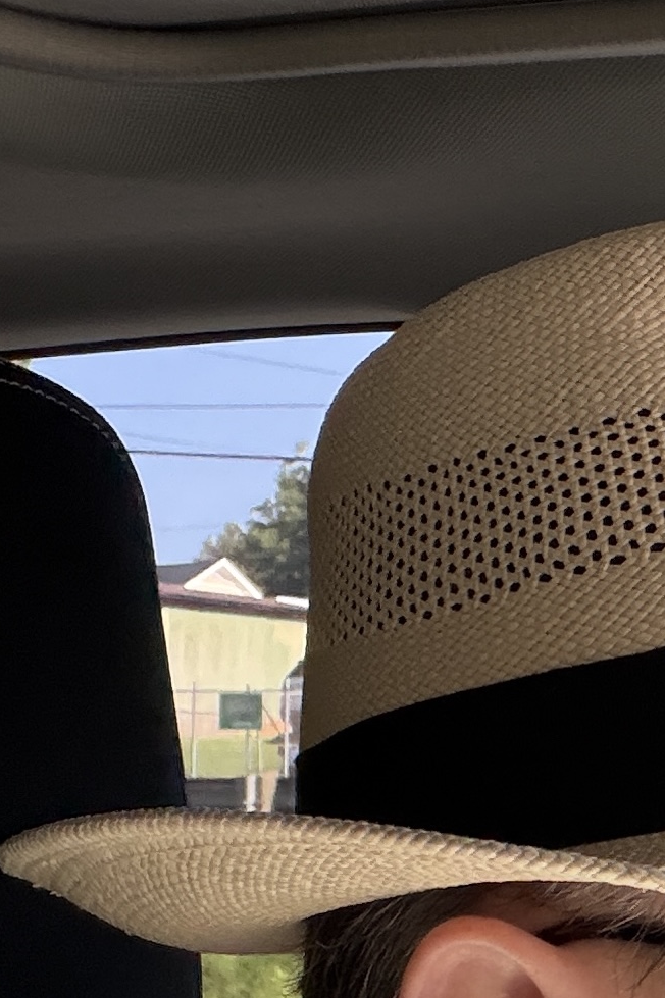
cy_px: 736
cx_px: 803
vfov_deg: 27.0
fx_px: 2052
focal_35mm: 74
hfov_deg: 17.5
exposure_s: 1/186
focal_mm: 2.71
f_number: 1.9
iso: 40
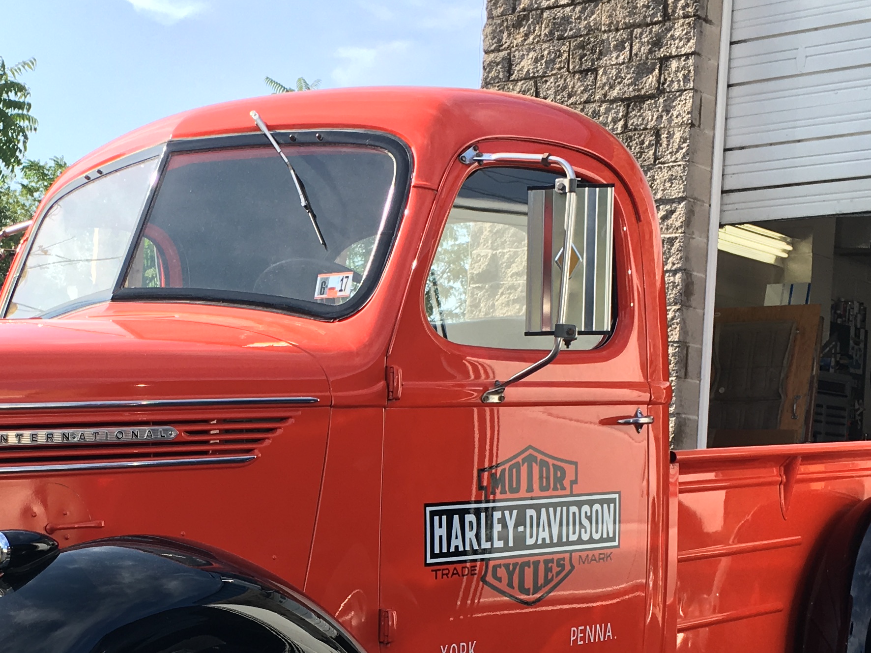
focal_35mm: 66
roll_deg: -2.1
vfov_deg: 21.8
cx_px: 212
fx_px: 1661
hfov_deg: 28.9
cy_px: 577
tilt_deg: -2.2
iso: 25
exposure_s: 1/680
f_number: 2.2
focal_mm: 4.15
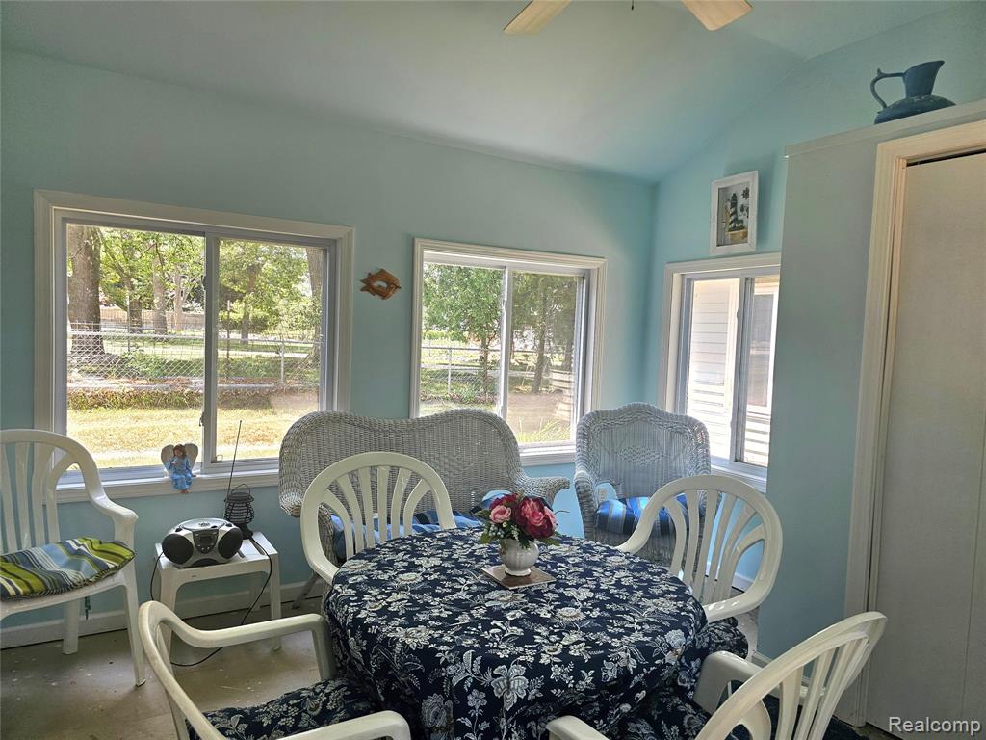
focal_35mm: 23
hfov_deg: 73.9
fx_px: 655
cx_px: 493
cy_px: 370
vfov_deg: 58.9
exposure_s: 1/120
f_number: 1.7
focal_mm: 6.3
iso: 32
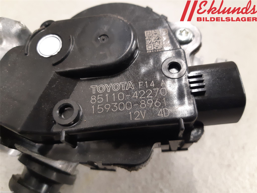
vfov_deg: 53.1
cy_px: 96
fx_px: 193
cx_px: 128
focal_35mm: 26
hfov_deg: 67.3
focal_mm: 3.93
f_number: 1.7
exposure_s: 1/25
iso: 200
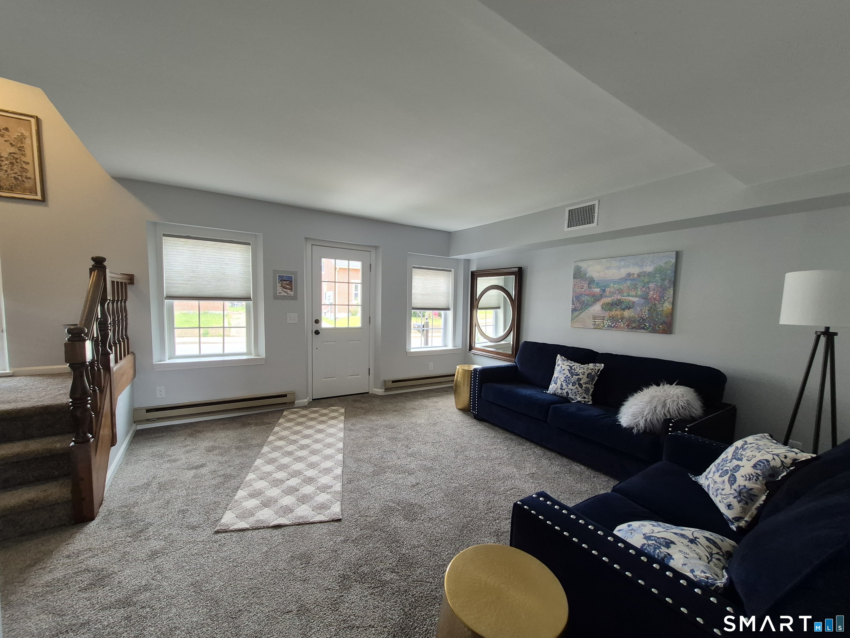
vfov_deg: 89.9
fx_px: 319
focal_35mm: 13
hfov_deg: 106.2
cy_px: 319
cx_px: 425
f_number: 2.2
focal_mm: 1.74
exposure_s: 1/60
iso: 125
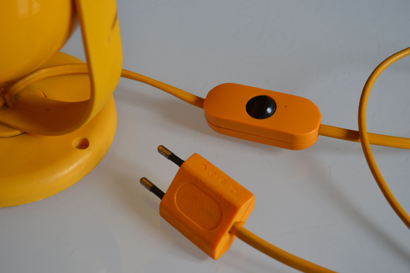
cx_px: 205
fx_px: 615
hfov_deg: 36.9
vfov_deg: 25.1
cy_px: 136
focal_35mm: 54
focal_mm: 36
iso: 400
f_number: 5.6
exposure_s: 1/125
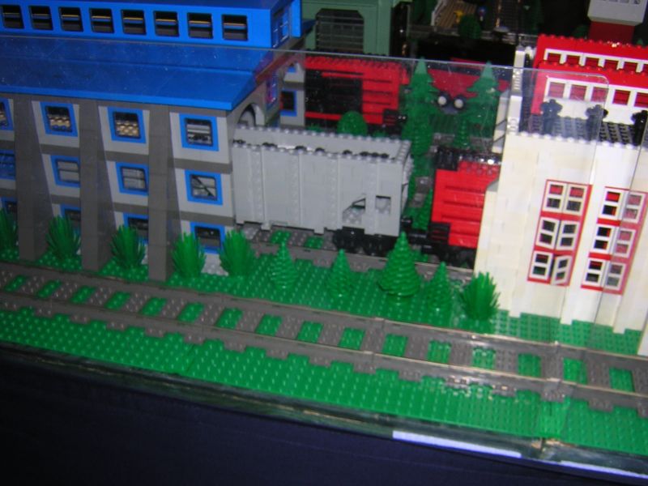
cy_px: 243
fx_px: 674
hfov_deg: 51.4
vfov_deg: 39.7
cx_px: 324
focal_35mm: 36
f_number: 5.2
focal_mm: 4.7
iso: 100
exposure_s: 1/60.1
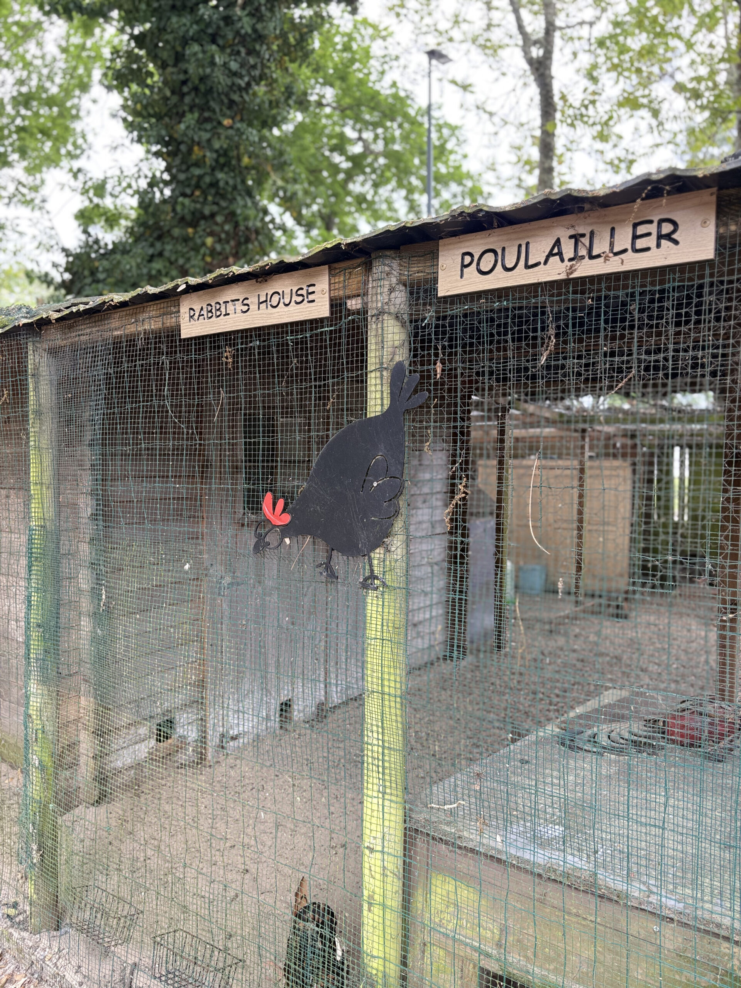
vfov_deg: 67.3
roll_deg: +0.3
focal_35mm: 26
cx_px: 370
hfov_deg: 53.1
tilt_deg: -3.2
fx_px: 742
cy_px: 494
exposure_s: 1/232
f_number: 1.6
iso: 100
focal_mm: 5.96
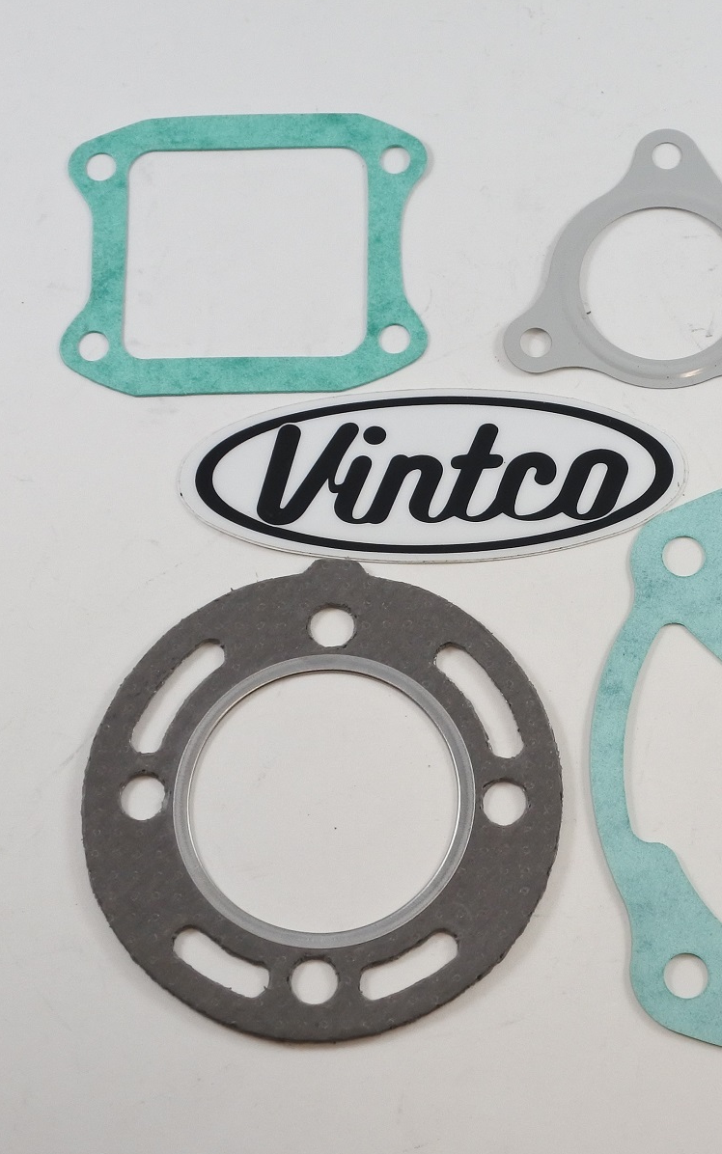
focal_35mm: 60
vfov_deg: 34.0
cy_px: 576
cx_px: 574
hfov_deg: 21.4
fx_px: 1888
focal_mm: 14.7
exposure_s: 1/160
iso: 400
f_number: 4.2
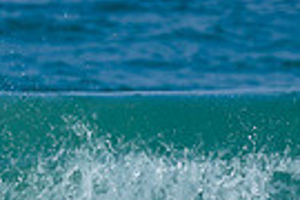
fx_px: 39372
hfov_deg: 0.4
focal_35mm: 4725
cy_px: 358
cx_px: 2
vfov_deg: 0.3
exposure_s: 1/2000
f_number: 6.3
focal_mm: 800
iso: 280
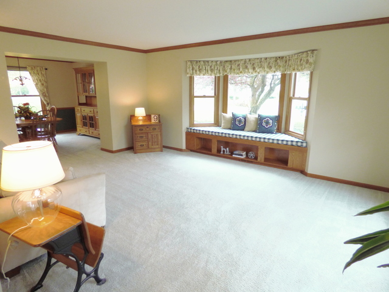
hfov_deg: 81.7
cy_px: 146
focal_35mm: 20
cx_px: 194
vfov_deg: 66.0
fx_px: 225
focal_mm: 3.58
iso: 160
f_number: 2.8
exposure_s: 1/60
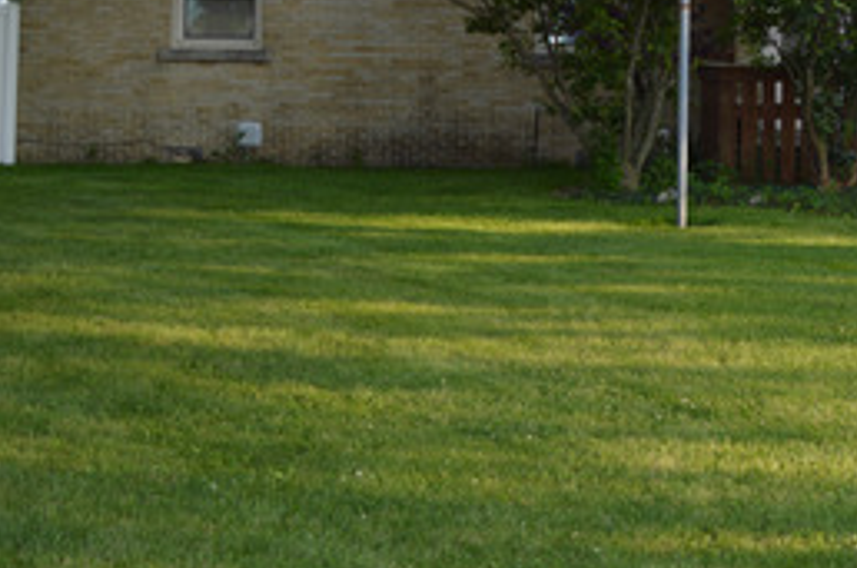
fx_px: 1948
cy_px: -37
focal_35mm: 82
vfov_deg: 16.2
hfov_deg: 23.3
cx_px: 947
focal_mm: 22
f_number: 4
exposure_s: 1/200
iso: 100
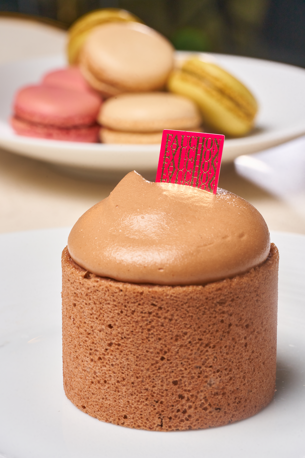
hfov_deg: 15.2
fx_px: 1143
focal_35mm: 90
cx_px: 152
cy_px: 229
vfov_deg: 22.6
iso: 400
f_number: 14
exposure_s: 1/125
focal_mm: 90
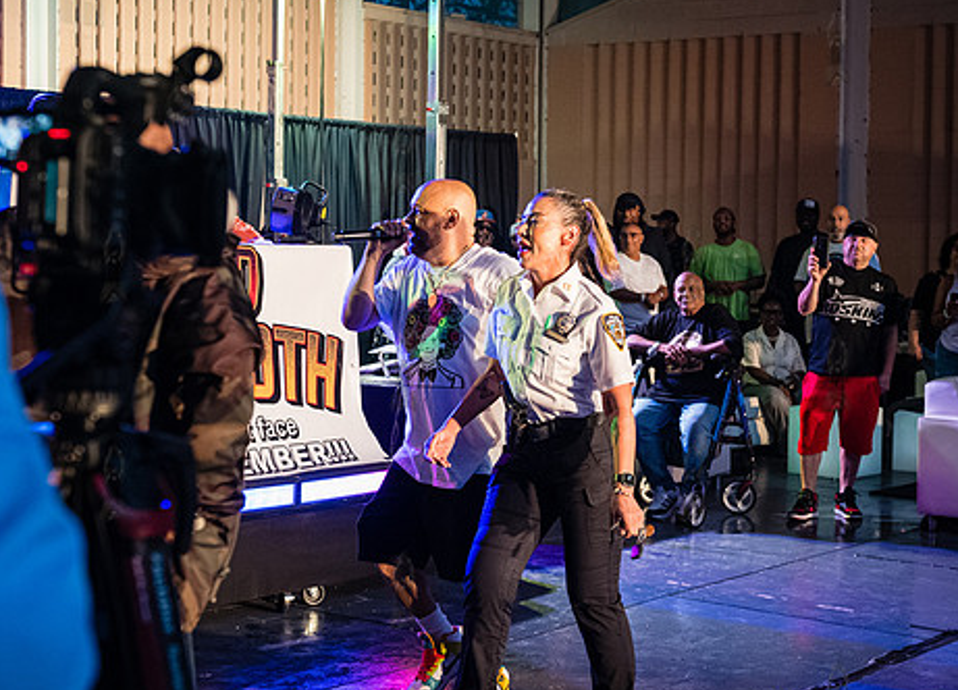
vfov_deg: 22.3
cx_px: 515
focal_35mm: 64
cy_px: 331
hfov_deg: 30.7
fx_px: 1746
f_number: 3.5
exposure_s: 1/400
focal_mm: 44
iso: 8000
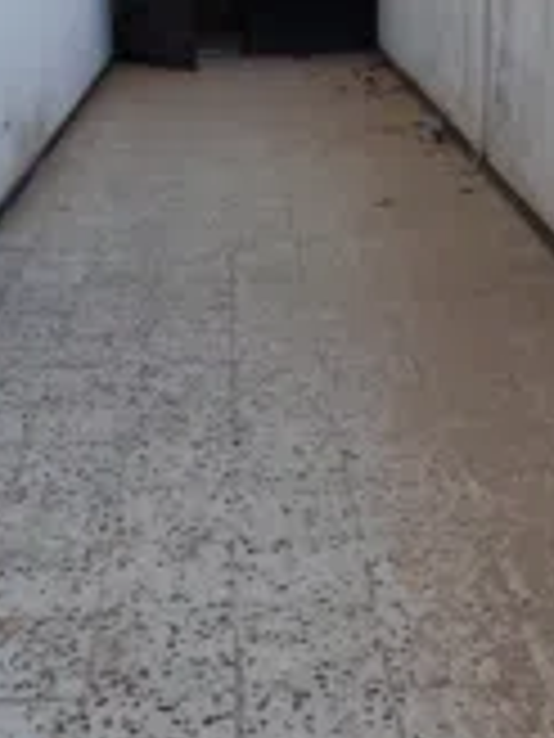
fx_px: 1195
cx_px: 230
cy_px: 302
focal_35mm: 56
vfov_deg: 34.3
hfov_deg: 26.1
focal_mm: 6.19
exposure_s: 1/1135
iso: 200
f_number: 1.65
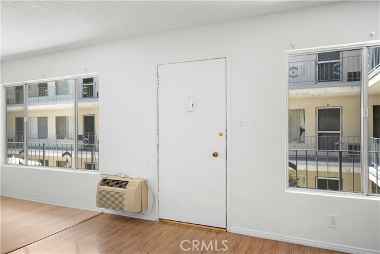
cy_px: 127
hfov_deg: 74.9
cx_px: 190
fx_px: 248
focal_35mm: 24
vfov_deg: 54.1
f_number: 8
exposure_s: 1/4
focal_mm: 23.5
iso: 125
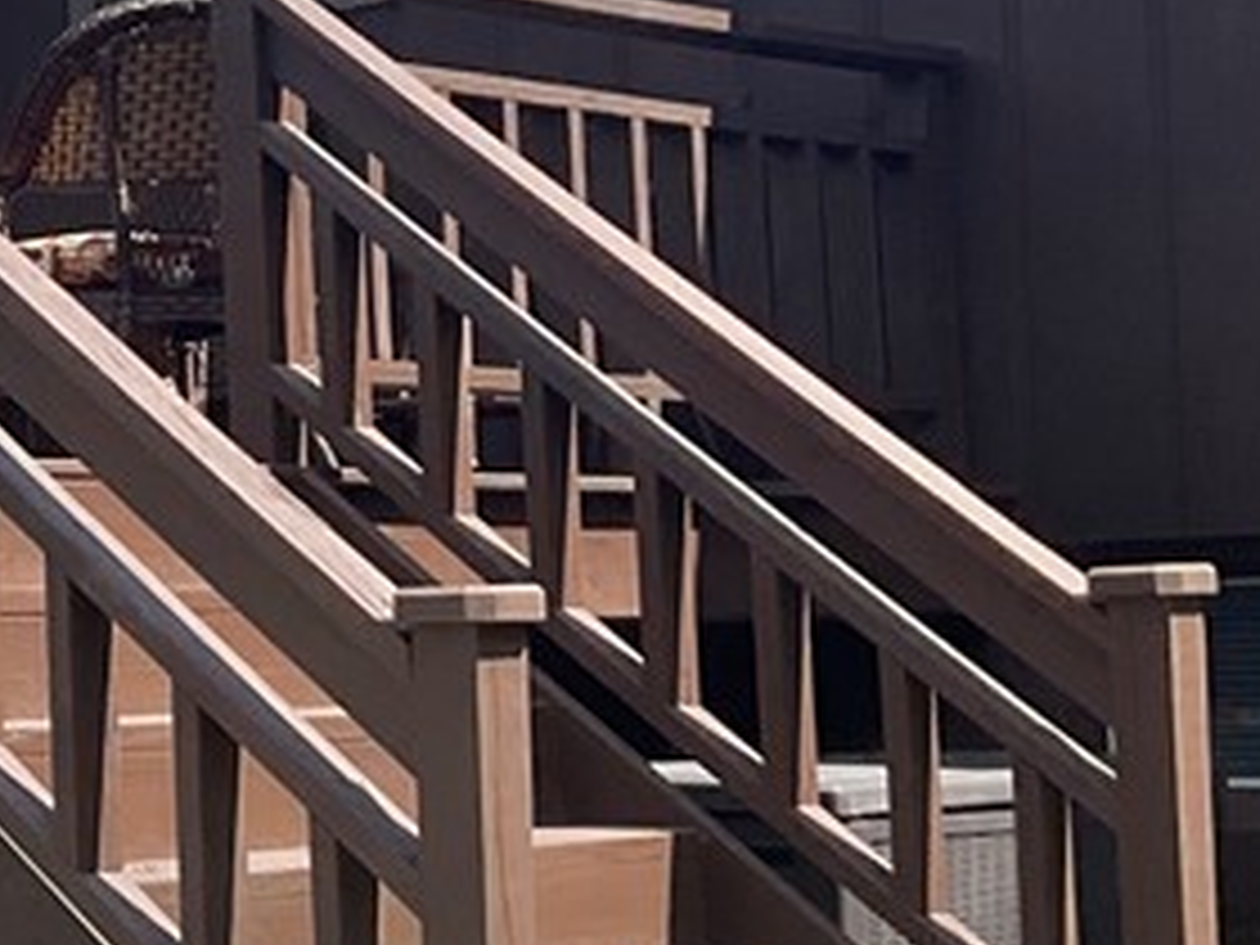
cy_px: 576
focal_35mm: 106
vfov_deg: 14.0
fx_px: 3858
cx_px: -477
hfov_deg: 17.2
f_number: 1.8
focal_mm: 3
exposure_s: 1/1144
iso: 16
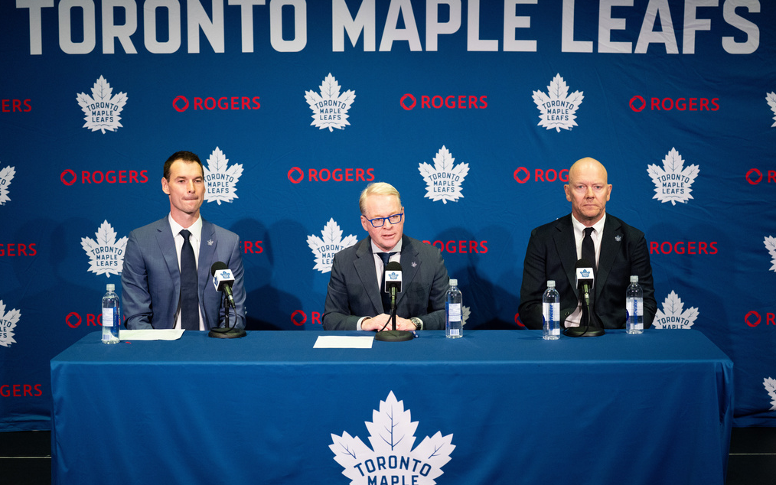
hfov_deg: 28.6
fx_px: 1523
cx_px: 386
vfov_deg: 18.1
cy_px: 242
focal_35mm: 72
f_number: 2.8
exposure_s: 1/500
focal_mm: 70
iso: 3200
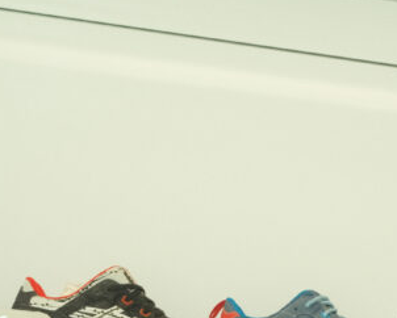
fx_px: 1481
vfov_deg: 11.9
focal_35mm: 126
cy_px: 417
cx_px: 482
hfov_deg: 14.7
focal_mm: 23
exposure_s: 1/125
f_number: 4.5
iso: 400
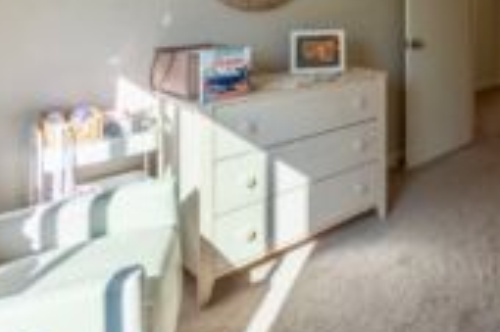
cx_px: 459
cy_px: -34
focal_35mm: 33
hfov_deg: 50.2
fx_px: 458
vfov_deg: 34.4
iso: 320
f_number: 8
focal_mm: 14
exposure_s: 1/400
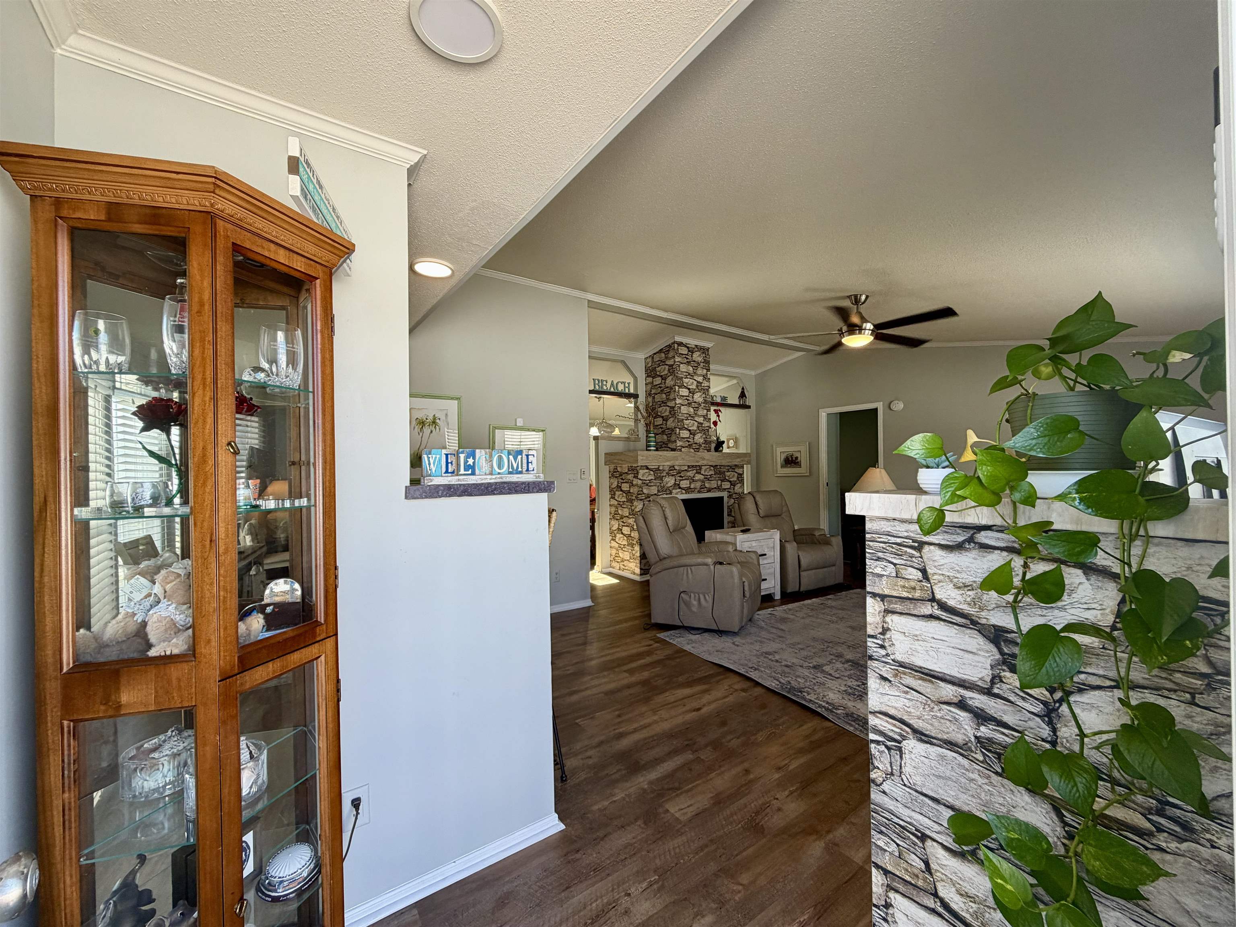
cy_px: 464
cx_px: 618
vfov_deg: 85.7
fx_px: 500
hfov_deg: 102.1
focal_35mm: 14
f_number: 2.2
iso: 80
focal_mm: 2.22
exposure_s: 1/120
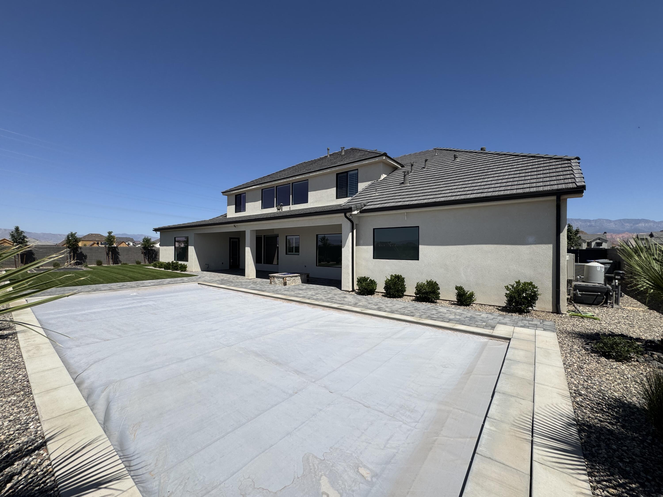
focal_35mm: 14
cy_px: 248
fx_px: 268
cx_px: 332
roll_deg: -0.5
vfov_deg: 85.7
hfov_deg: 102.1
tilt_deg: +0.3
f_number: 2.2
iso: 50
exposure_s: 1/2985
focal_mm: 2.22
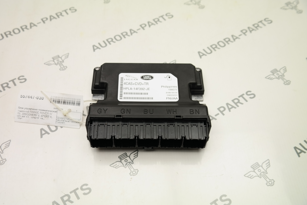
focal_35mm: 44
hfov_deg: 44.5
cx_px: 154
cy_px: 102
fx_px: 375
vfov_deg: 30.5
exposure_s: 1/100
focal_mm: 29
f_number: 4
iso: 200
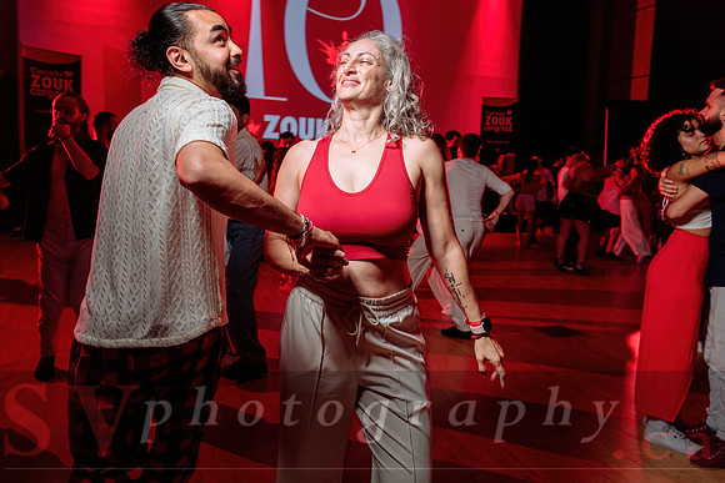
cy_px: 213
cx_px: 362
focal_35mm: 27
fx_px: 541
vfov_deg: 48.1
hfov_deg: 67.6
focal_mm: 24
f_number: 3.5
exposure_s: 1/40
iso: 1000
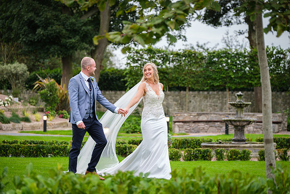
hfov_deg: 15.6
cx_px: 145
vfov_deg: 10.4
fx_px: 1060
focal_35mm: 132
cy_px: 97
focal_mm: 87.1
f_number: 2.8
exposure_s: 1/250
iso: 320
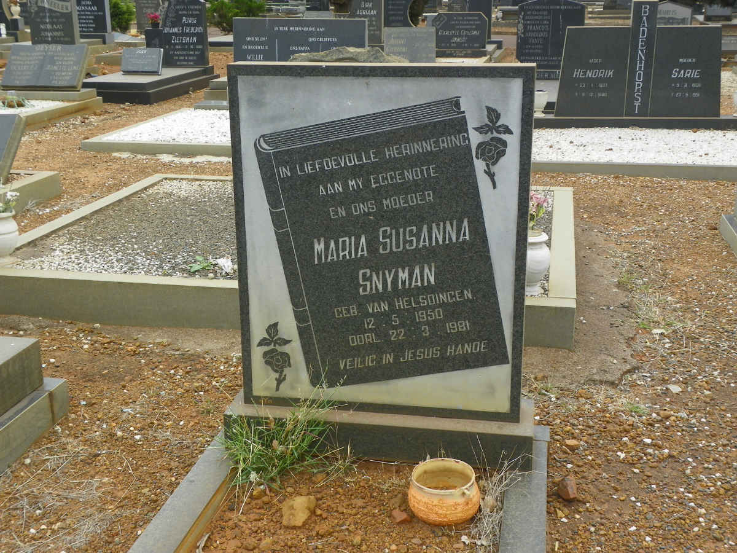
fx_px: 979
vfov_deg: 31.5
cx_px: 368
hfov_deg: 41.2
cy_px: 276
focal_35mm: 46
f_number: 4.5
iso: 64
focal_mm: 8.2
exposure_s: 1/160
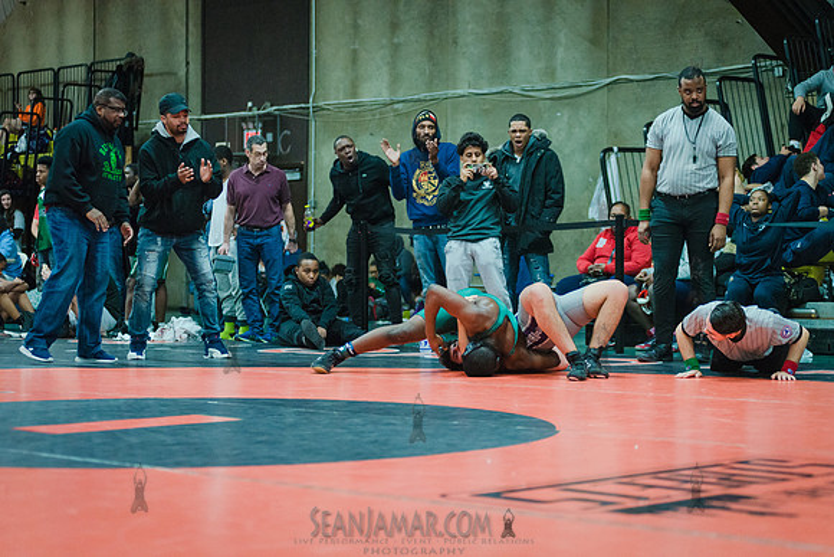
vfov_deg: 17.1
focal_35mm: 80
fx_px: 1854
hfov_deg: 25.4
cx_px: 417
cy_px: 278
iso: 4000
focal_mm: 80
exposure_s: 1/320
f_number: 2.8
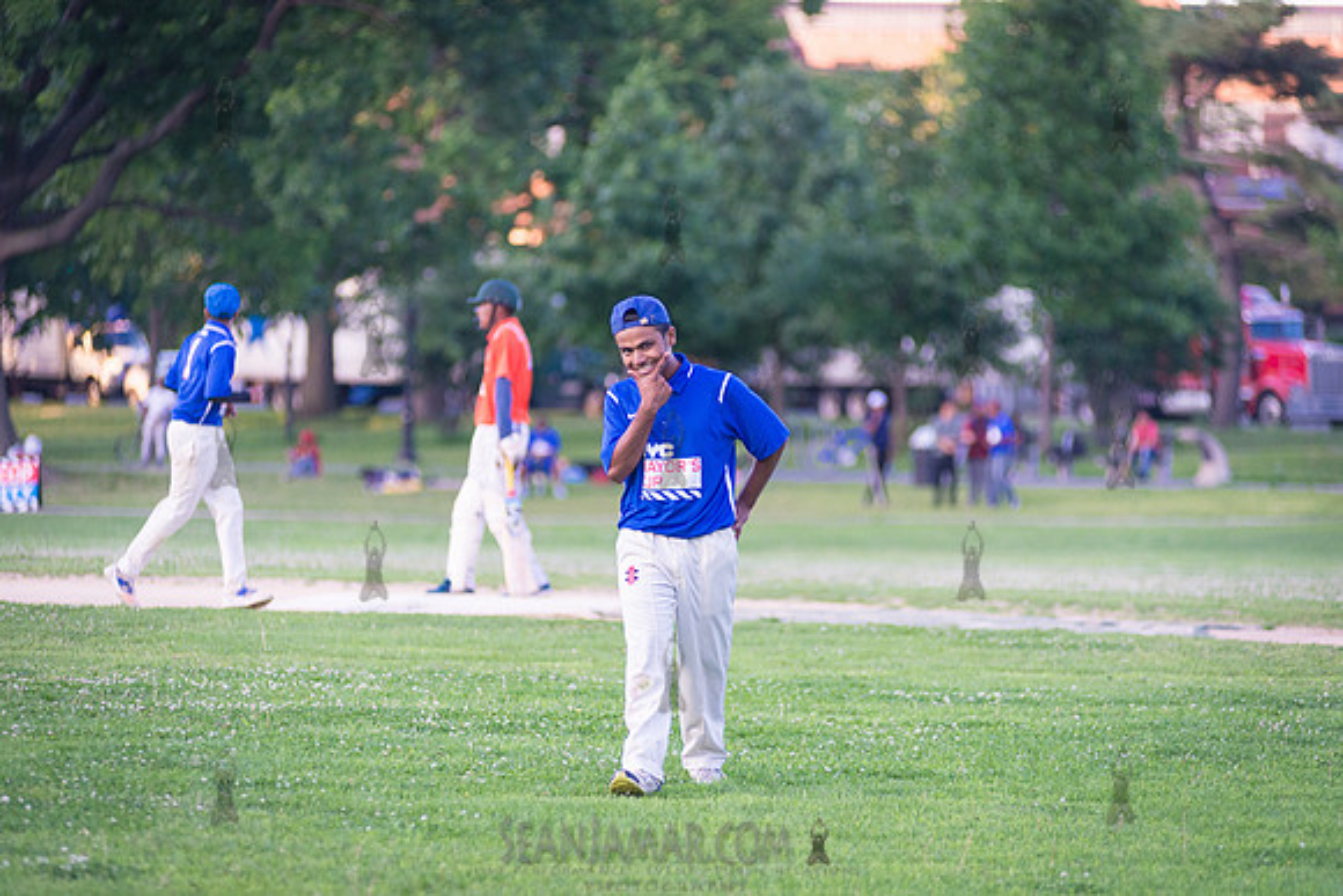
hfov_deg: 12.1
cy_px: 448
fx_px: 6343
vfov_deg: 8.1
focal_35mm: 170
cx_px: 672
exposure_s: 1/800
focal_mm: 170
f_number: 2.8
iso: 1600
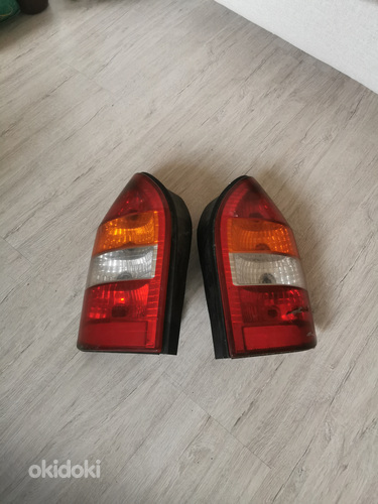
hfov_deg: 51.4
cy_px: 252
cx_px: 189
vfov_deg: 65.3
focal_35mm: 27
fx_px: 393
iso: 400
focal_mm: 5.56
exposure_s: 1/33.3
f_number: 1.6
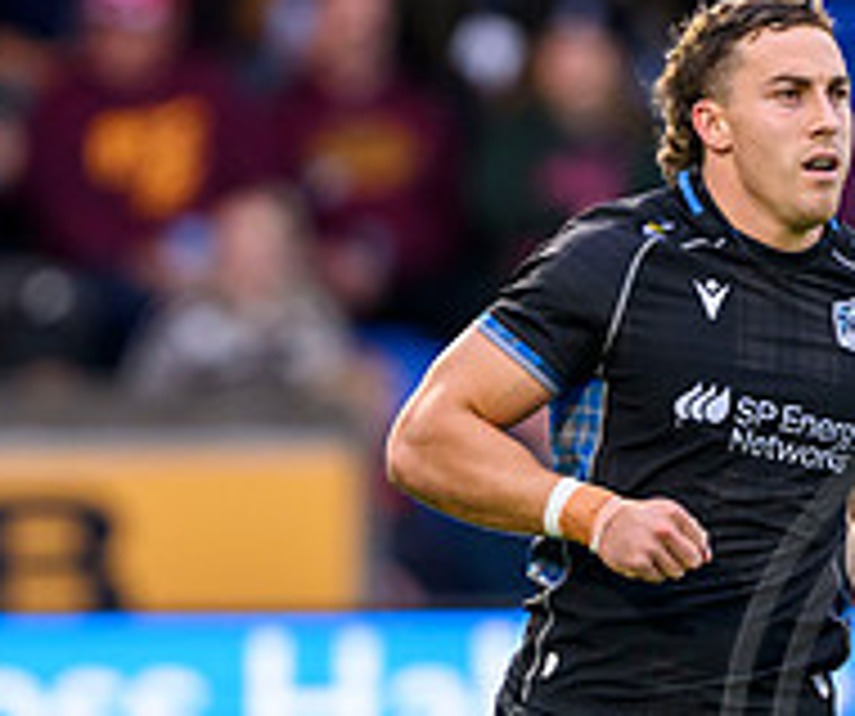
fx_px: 39525
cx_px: 604
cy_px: 664
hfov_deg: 1.2
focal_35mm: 1534
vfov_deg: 1.0
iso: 1600
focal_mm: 400
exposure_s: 1/1250
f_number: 3.2
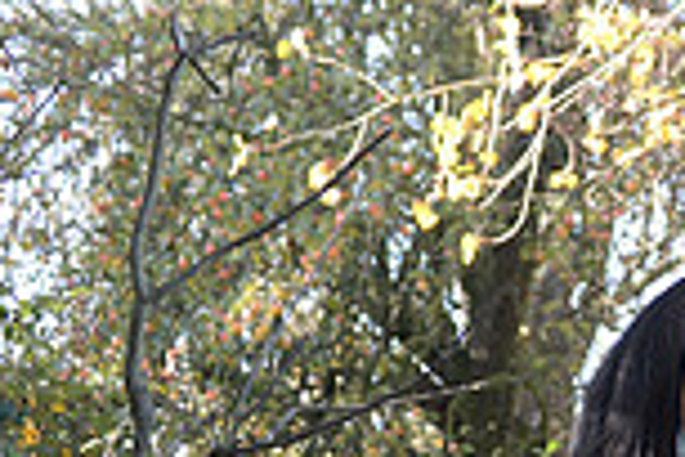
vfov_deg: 5.2
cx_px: 1204
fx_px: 5042
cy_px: 511
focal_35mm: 265
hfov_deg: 7.6
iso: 1000
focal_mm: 70
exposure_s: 1/1000
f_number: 2.8
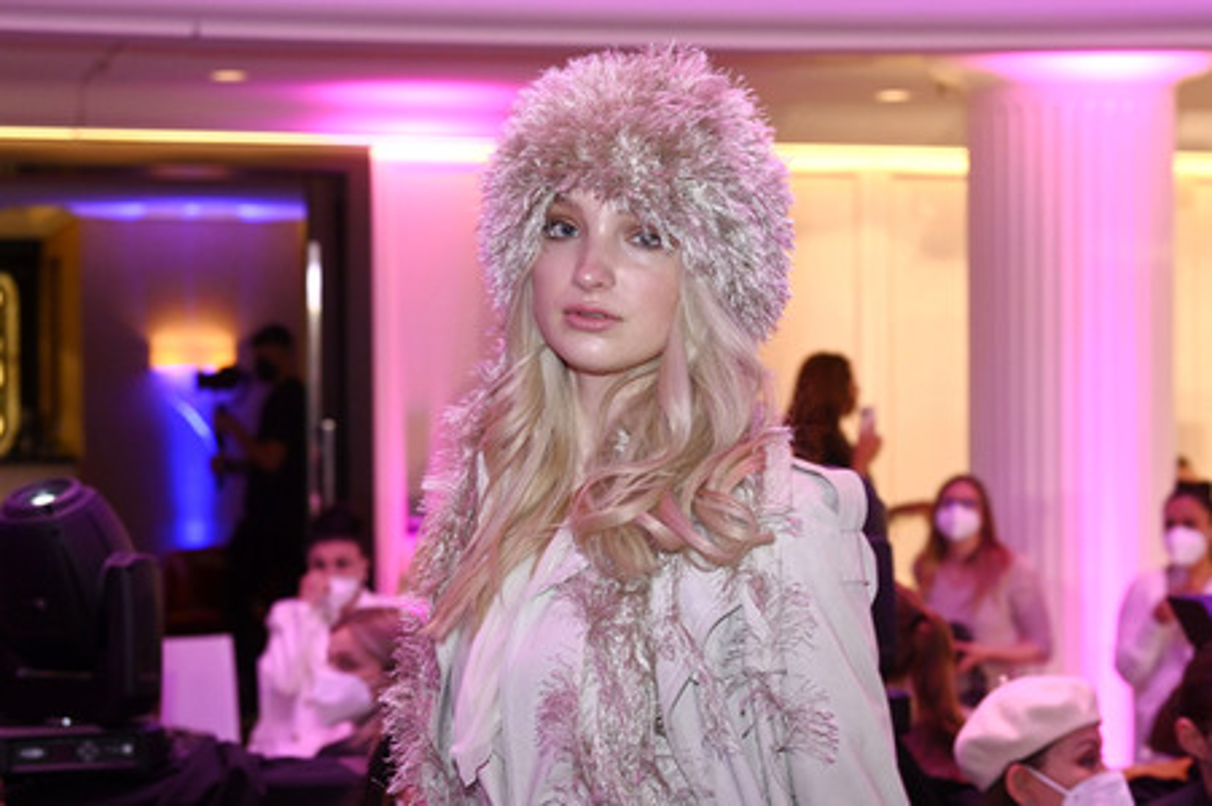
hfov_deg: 28.9
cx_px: 606
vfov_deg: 19.4
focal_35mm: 70
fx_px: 2355
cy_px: 403
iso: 2500
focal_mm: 70
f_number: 5.6
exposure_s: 1/160
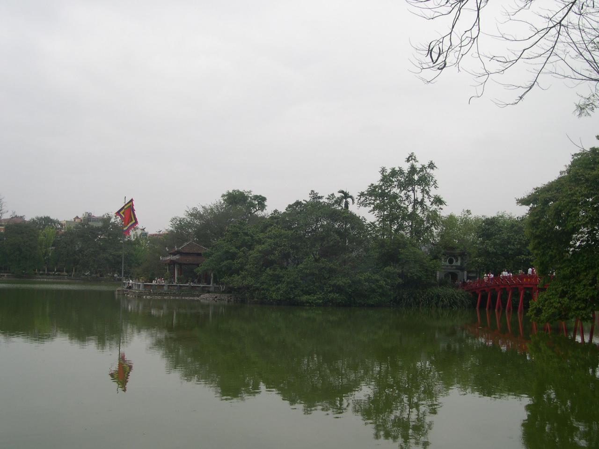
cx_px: 300
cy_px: 224
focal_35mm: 38
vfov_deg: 37.7
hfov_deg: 49.0
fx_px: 658
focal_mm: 8
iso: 100
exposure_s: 1/103
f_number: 7.6
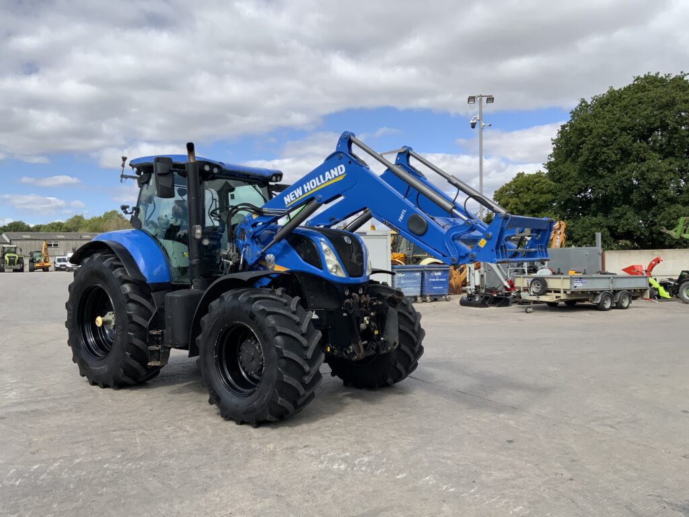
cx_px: 344
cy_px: 258
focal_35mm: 29
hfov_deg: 61.7
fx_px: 577
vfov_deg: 48.2
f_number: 1.8
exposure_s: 1/2058
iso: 16
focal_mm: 3
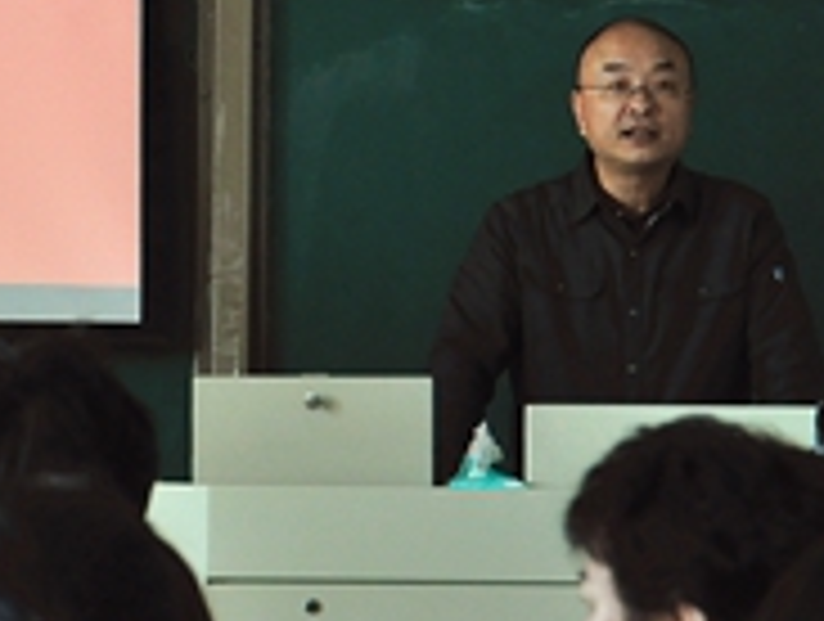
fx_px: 7418
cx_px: 45
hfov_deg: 6.3
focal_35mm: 311
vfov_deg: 4.8
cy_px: 155
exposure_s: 1/30
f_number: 5.3
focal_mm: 66
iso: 800
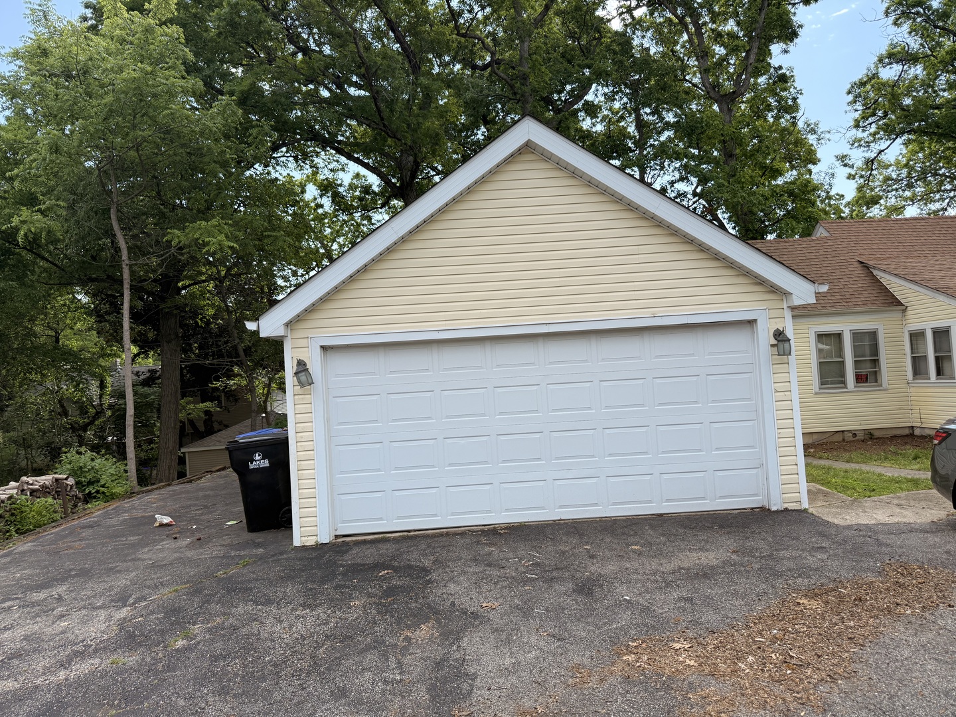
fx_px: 663
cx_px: 478
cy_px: 358
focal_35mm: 24
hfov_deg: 71.6
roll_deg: +4.0
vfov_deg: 56.8
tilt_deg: +1.8
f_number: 1.78
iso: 100
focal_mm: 6.76
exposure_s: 1/2299
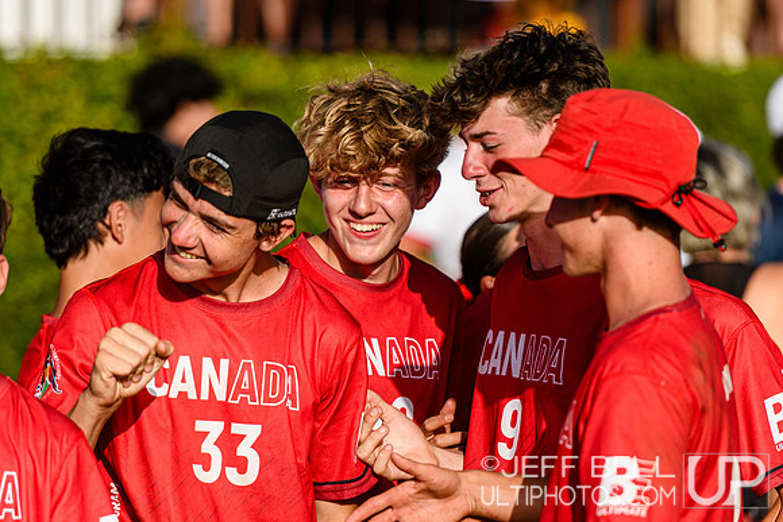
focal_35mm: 300
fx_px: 6526
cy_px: 261
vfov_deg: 4.6
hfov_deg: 6.9
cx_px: 392
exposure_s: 1/1250
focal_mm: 200
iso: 100
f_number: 3.2
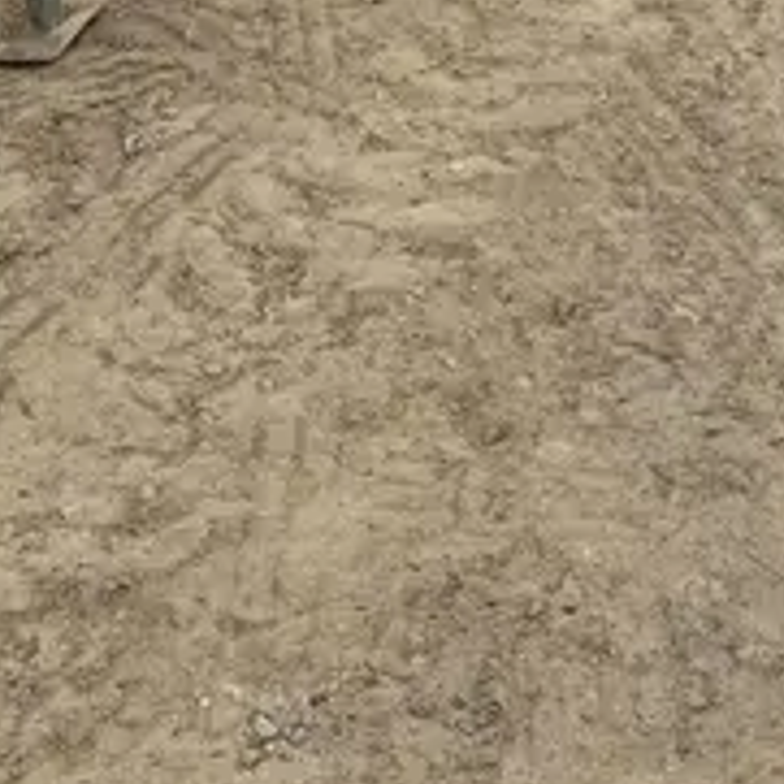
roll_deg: +0.7
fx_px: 2562
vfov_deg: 14.6
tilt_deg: -8.9
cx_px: 368
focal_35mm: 100
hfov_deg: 17.4
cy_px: -752
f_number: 1.8
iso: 32
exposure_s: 1/1297
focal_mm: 3.99
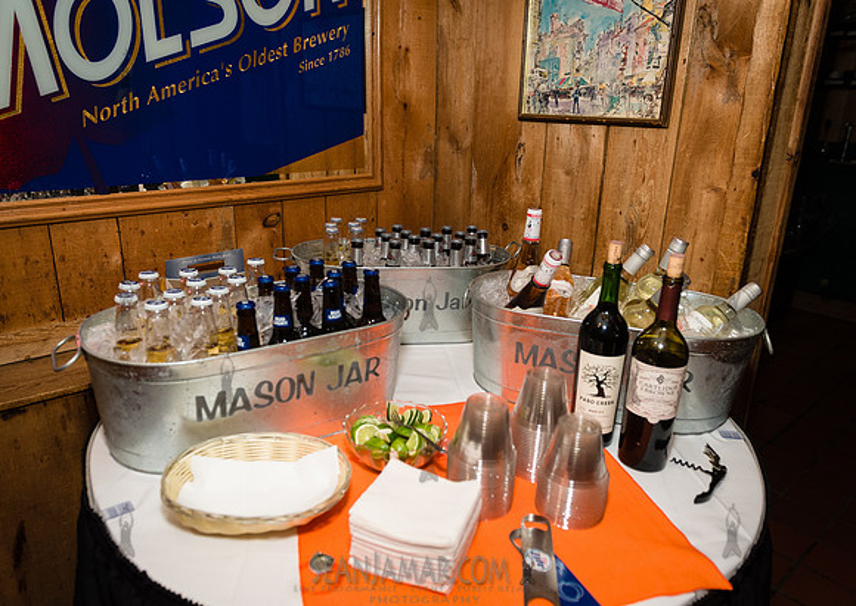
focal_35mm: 25
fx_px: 606
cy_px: 303
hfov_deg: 70.4
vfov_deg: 53.1
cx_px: 425
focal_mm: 24
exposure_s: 1/320
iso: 1000
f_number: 4
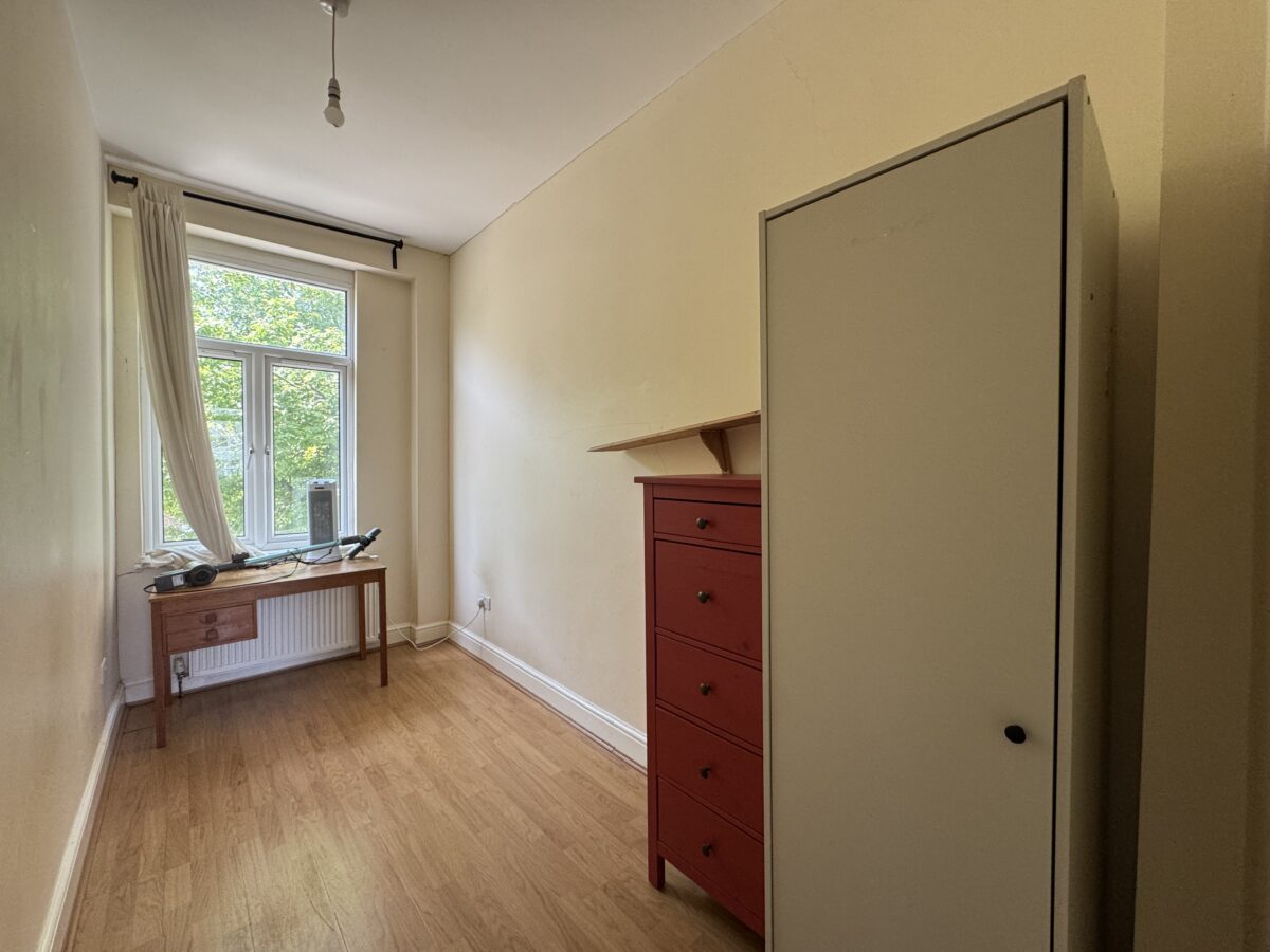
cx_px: 635
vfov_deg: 85.7
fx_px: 514
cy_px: 476
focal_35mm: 14
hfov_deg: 102.1
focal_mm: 2.22
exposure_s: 1/99
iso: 160
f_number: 2.2
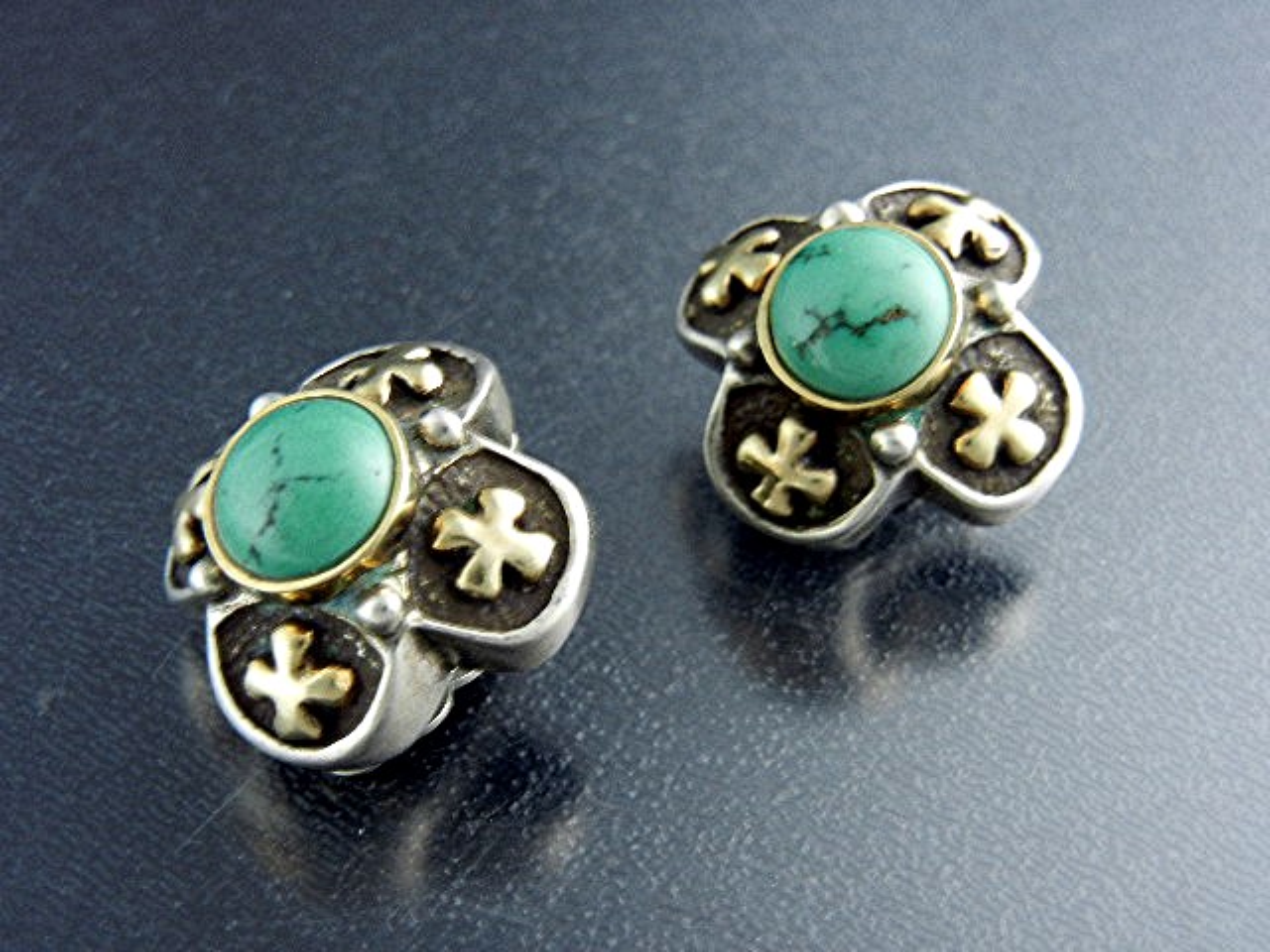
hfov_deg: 32.7
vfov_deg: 24.8
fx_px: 2165
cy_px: 476
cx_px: 635
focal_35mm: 59
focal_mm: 10.6
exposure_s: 1/5.6
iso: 200
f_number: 4
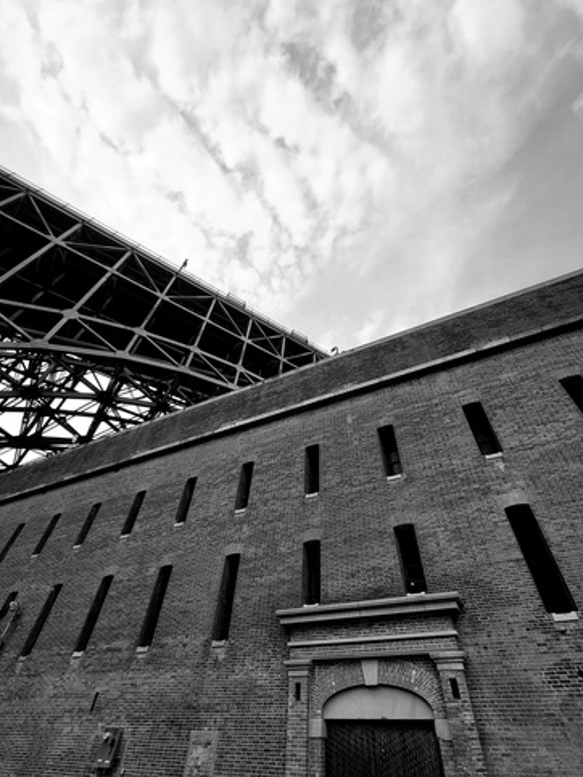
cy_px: 380
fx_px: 315
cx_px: 306
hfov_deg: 85.6
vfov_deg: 102.1
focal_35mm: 14
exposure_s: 1/1667
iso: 50
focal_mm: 2.2
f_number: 2.2
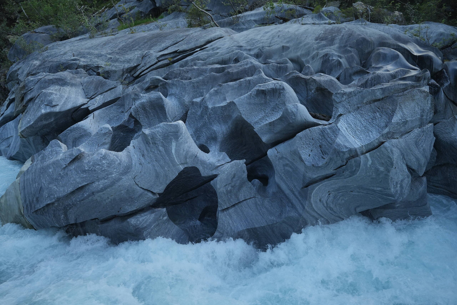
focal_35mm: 28
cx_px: 228
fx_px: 355
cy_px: 152
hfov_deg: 65.5
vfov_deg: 46.4
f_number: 7.1
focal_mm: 28
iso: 1000
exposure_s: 1/250
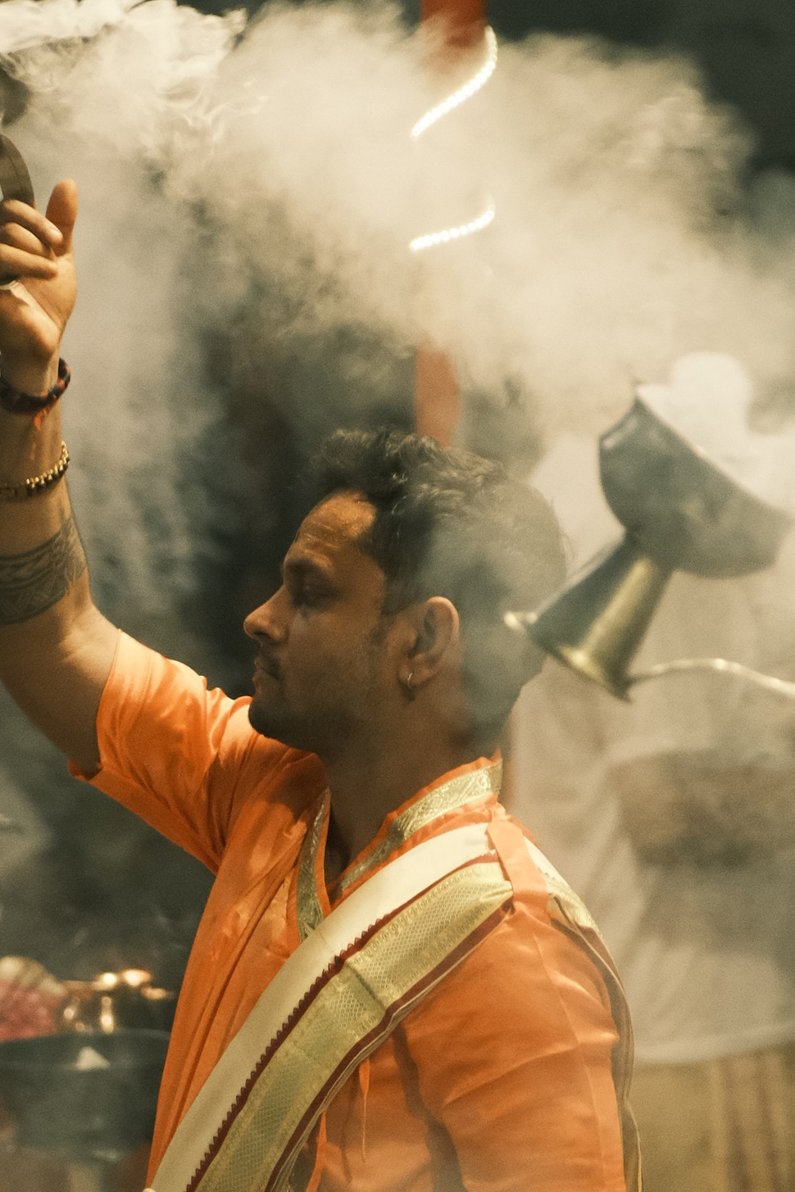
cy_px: 709
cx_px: 575
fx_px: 39349
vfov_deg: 1.7
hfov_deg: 1.2
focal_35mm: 1188
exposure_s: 1/60
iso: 3200
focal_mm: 300
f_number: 5.6
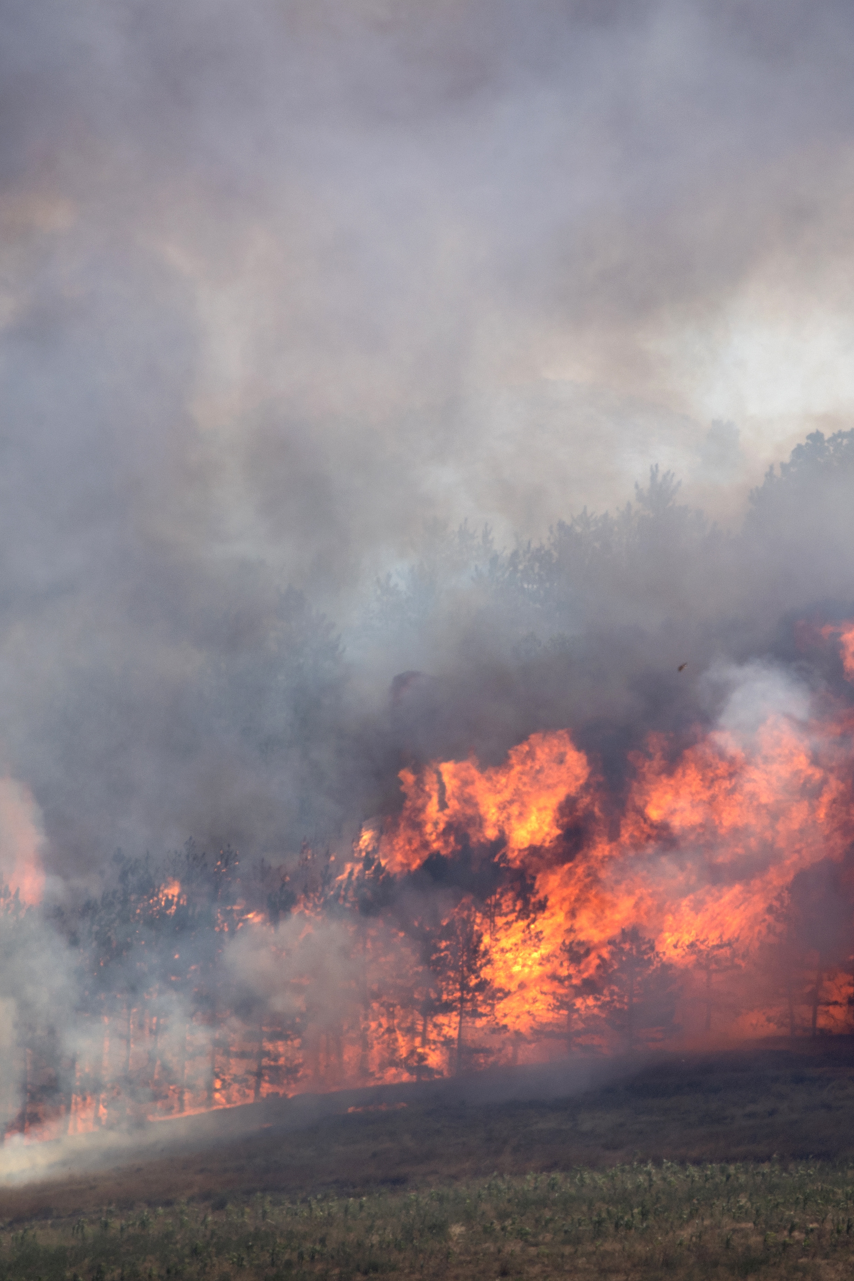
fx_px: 29923
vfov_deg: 2.5
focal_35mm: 841
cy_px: 640
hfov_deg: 1.6
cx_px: 617
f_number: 7.1
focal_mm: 560
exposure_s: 1/2000
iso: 400
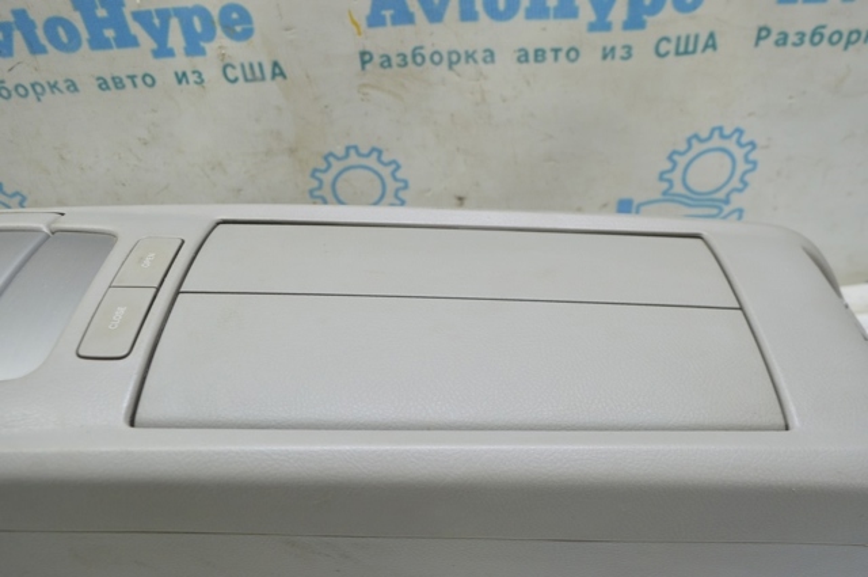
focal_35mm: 30
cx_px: 434
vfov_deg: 43.5
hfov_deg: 62.0
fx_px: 722
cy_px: 288
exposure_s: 1/20
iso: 400
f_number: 5.6
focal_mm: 20
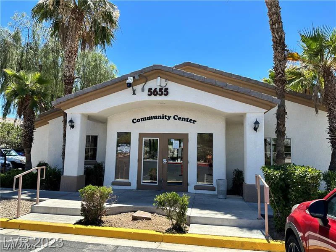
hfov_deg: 71.6
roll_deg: -2.3
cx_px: 168
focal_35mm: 24
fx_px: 233
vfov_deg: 56.8
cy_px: 126
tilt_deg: +7.9
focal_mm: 6.86
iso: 80
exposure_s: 1/2660
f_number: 1.78
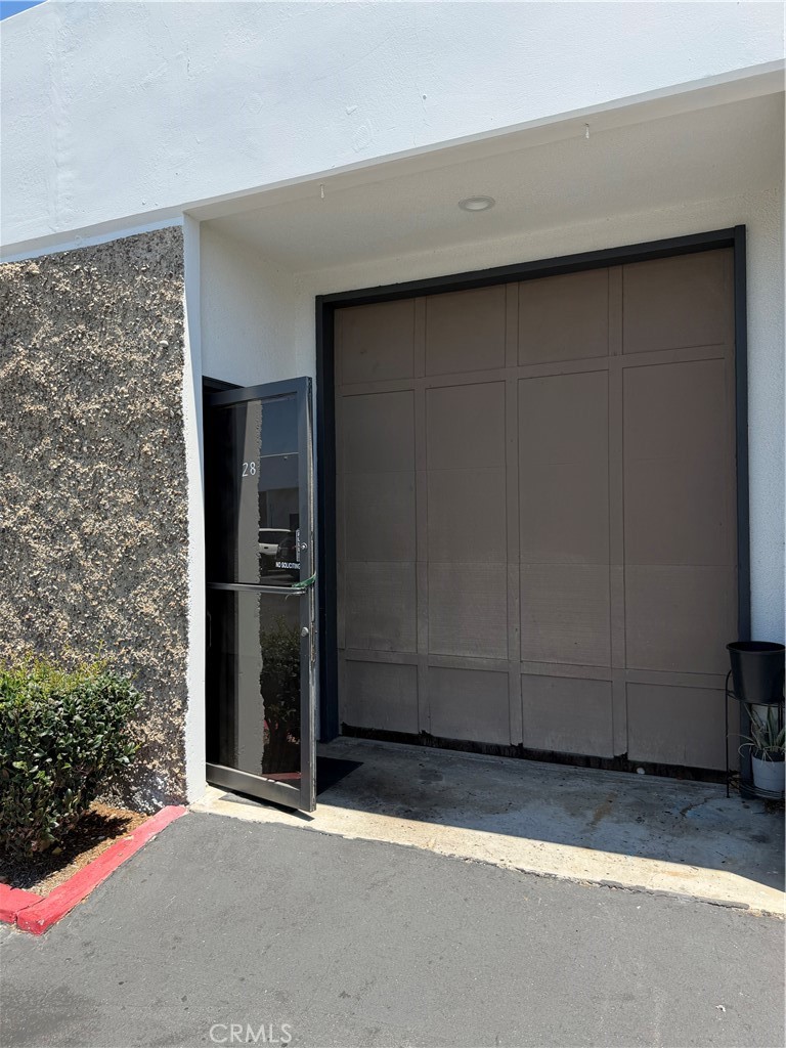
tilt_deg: -3.8
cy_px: 524
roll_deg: -0.1
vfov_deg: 71.6
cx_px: 393
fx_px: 727
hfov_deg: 56.8
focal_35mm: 24
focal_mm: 6.76
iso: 80
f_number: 1.78
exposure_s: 1/2110
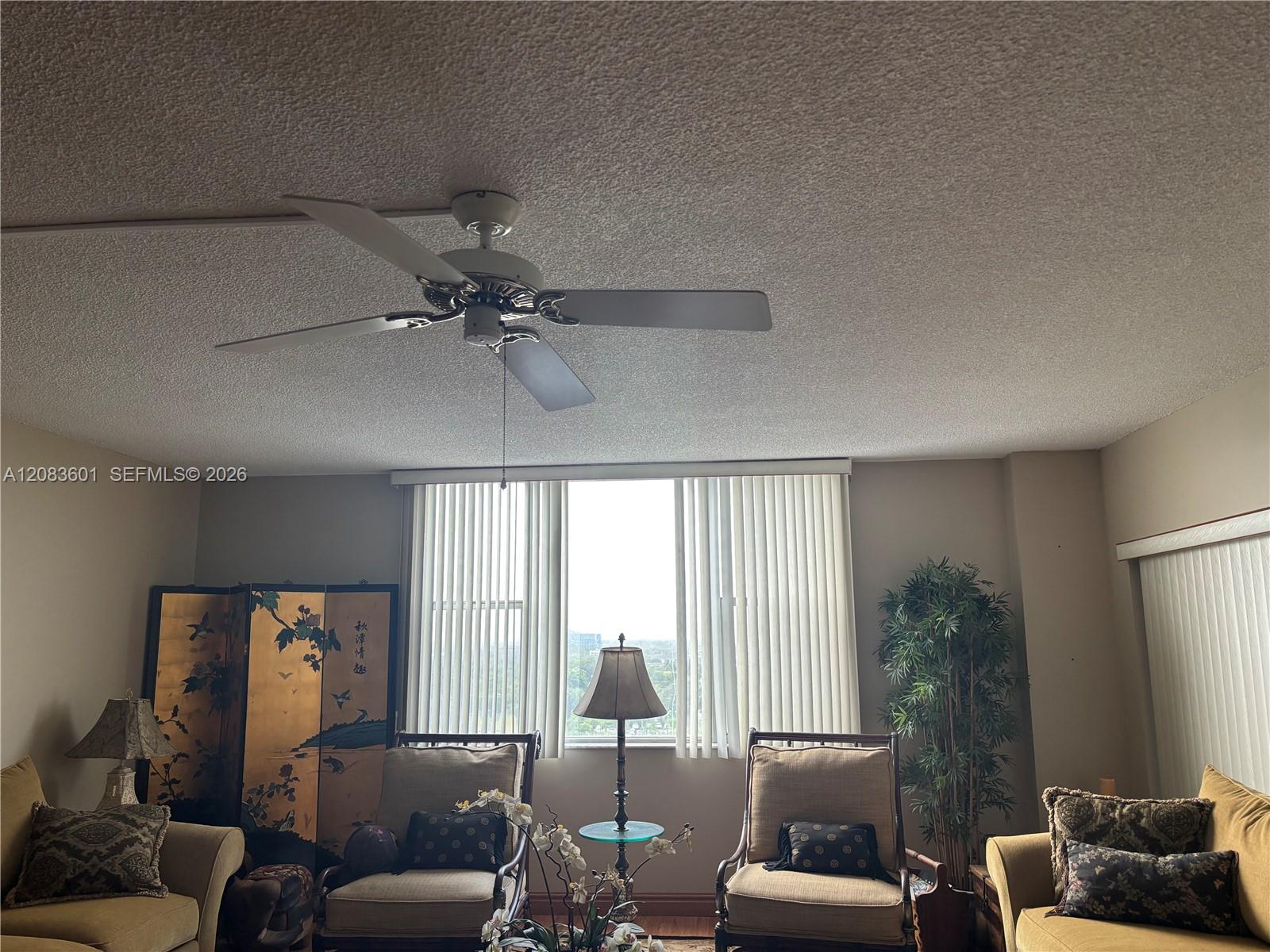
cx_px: 635
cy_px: 476
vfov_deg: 53.1
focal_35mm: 26
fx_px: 954
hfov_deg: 67.3
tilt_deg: +9.6
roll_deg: -0.3
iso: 125
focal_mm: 5.96
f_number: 1.6
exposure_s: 1/121
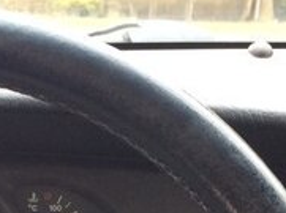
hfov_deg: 17.7
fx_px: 874
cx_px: -52
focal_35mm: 106
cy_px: 290
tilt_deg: -16.6
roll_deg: -0.2
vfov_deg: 13.3
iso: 50
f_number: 2.2
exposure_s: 1/33
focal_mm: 4.15
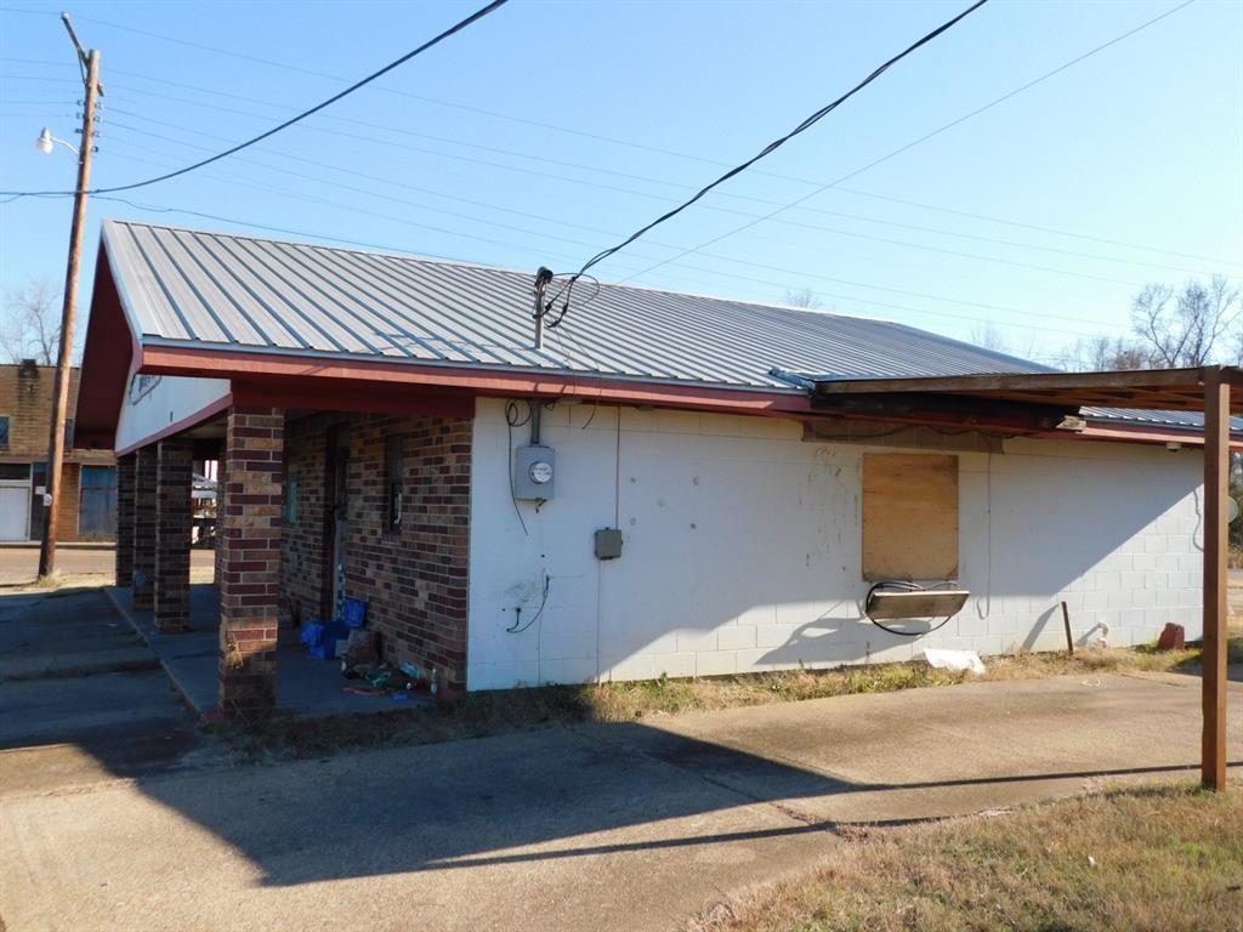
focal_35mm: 30
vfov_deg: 46.8
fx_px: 1077
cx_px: 622
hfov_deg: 60.0
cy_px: 466
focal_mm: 5.3
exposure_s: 1/800
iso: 125
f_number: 3.2
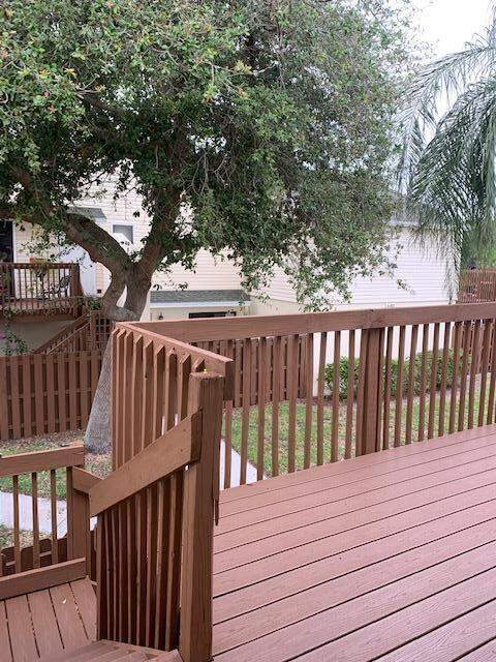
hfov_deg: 53.1
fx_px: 497
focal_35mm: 26
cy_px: 331
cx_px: 248
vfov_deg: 67.3
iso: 40
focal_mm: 4.25
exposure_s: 1/121
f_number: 1.8
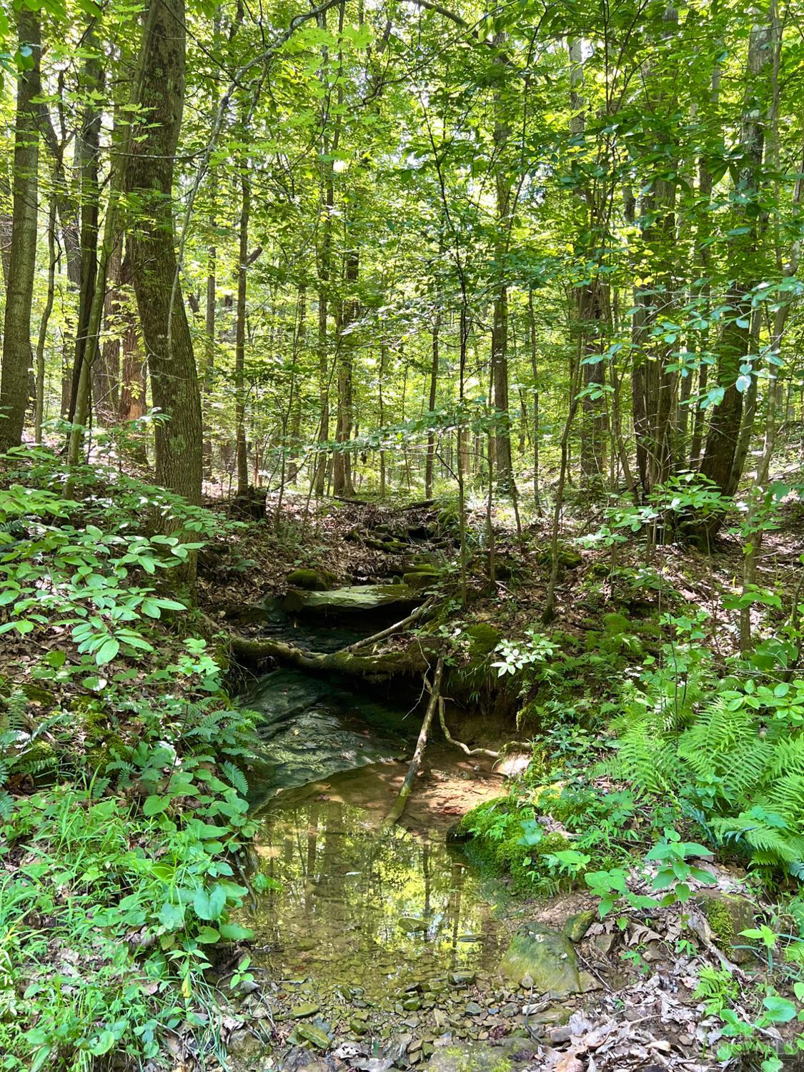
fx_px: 805
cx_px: 402
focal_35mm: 26
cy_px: 536
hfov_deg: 53.1
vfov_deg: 67.3
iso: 100
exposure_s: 1/121
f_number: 1.5
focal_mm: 5.7
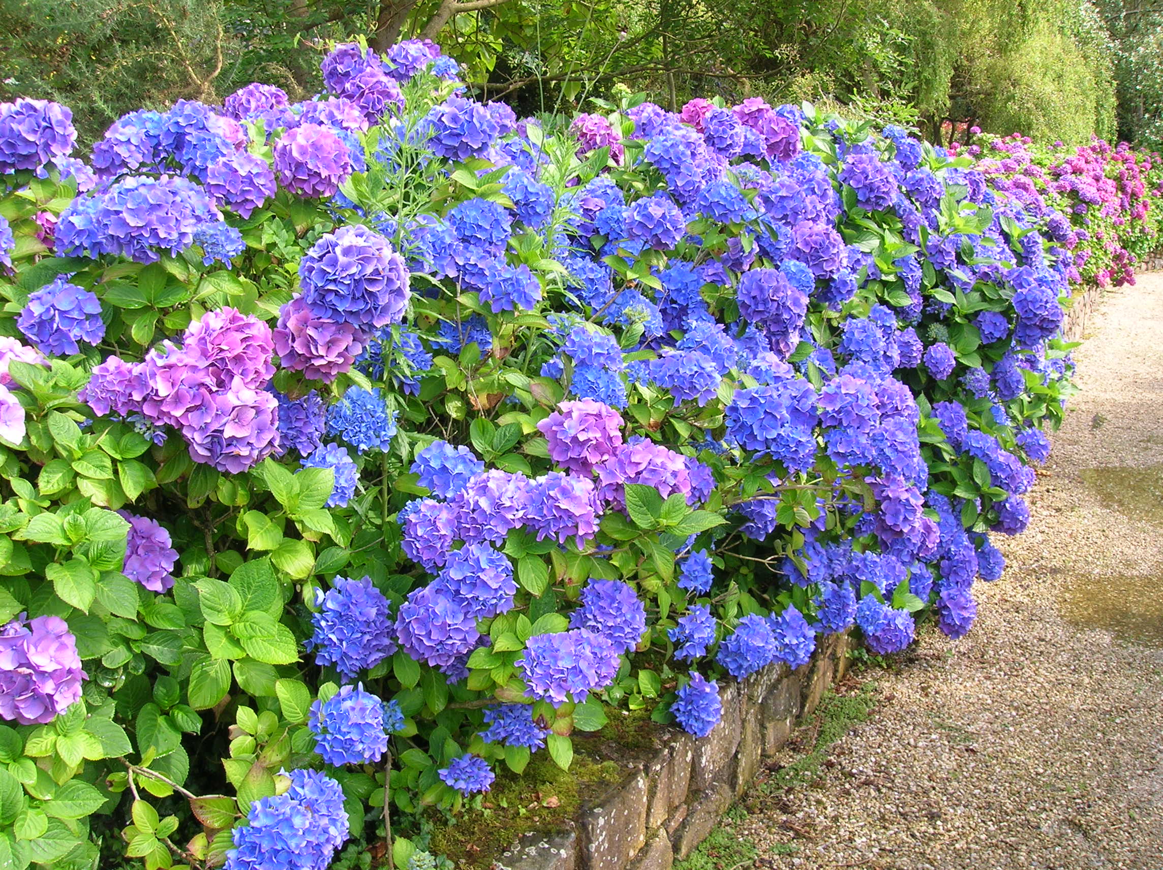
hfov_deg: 54.0
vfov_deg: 41.7
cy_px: 435
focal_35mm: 34
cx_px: 582
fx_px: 1141
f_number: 4.9
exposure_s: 1/45.3
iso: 50
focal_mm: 5.7
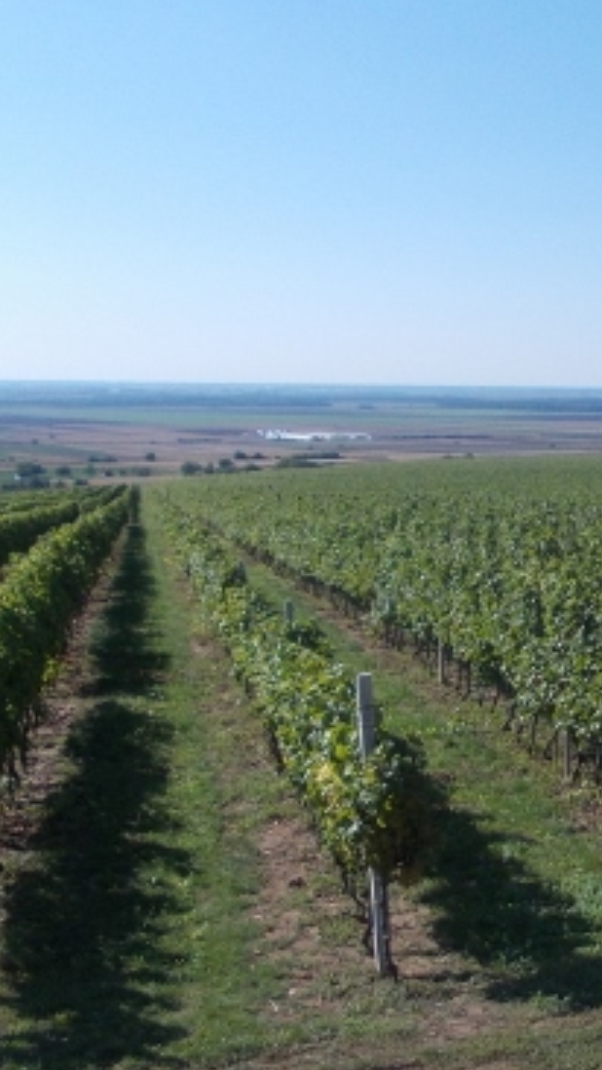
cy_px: 617
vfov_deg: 41.2
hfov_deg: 22.5
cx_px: 681
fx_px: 1418
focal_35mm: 50
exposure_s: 1/1250
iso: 80
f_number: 2.7
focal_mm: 4
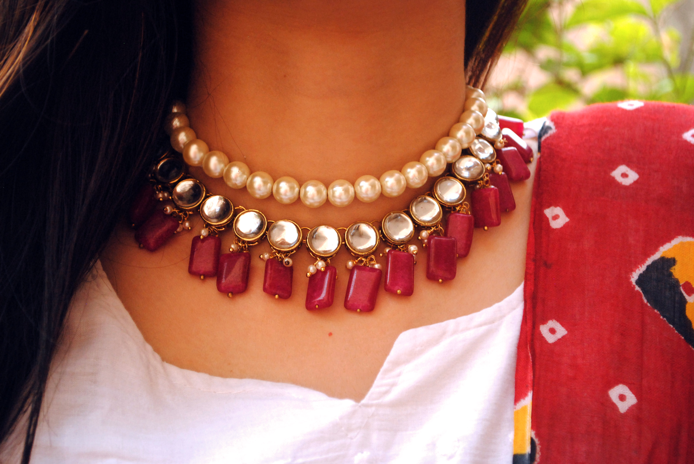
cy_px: 232
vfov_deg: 16.6
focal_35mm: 82
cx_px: 347
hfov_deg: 24.6
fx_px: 1592
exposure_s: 1/60
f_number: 5.6
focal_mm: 55
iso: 800
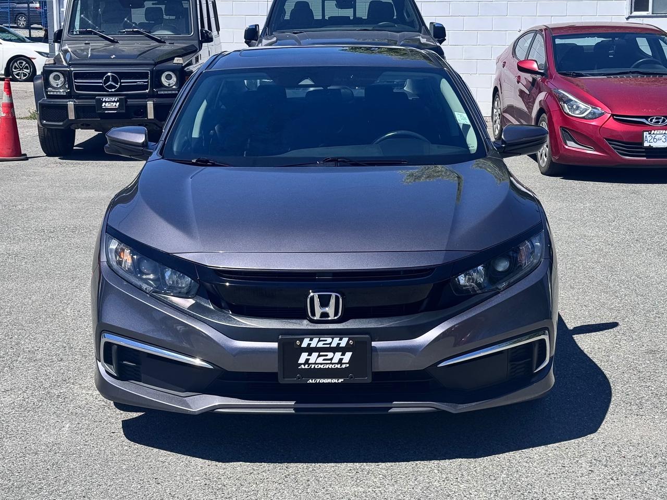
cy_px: 250
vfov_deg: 30.3
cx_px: 334
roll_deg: +0.1
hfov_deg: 39.7
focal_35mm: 48
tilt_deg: -8.6
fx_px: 925
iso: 64
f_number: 1.78
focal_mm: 6.76
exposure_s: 1/2045
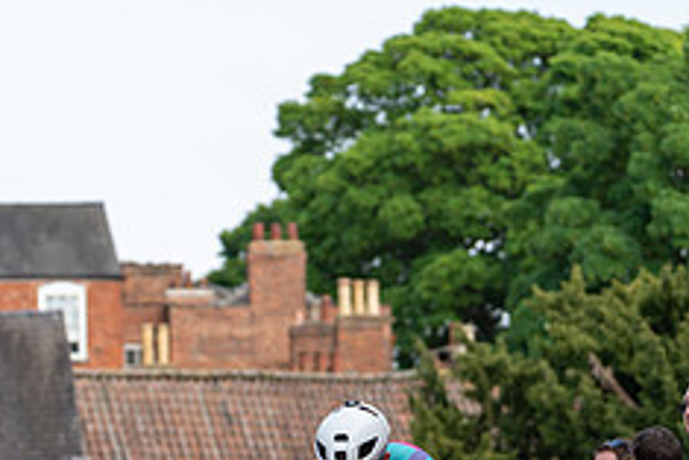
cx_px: 261
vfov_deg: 7.2
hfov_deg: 10.8
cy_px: 508
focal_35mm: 190
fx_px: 3638
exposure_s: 1/640
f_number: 3.2
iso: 100
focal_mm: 77
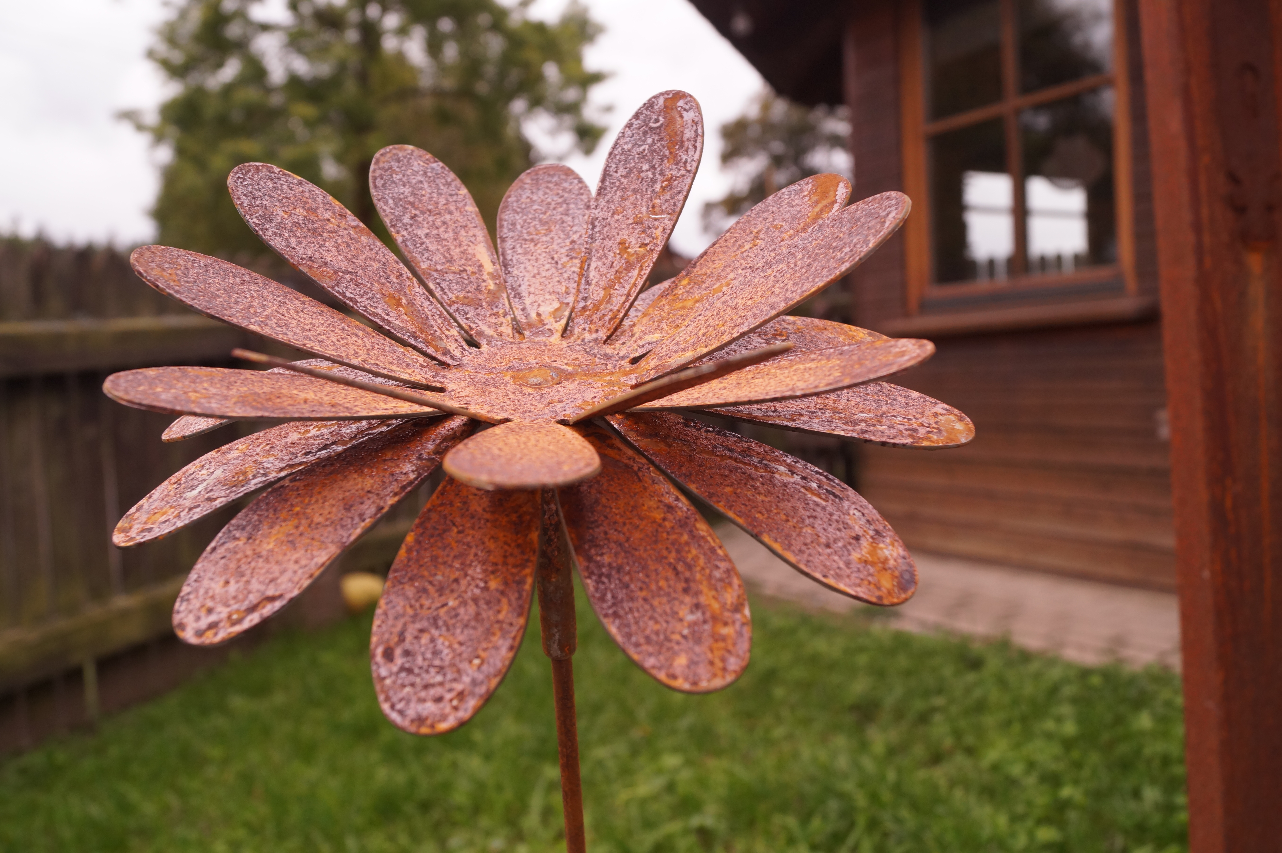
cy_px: 426
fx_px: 1281
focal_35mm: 36
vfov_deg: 36.8
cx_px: 641
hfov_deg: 53.2
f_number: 5.6
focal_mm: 24
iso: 400
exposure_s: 1/250
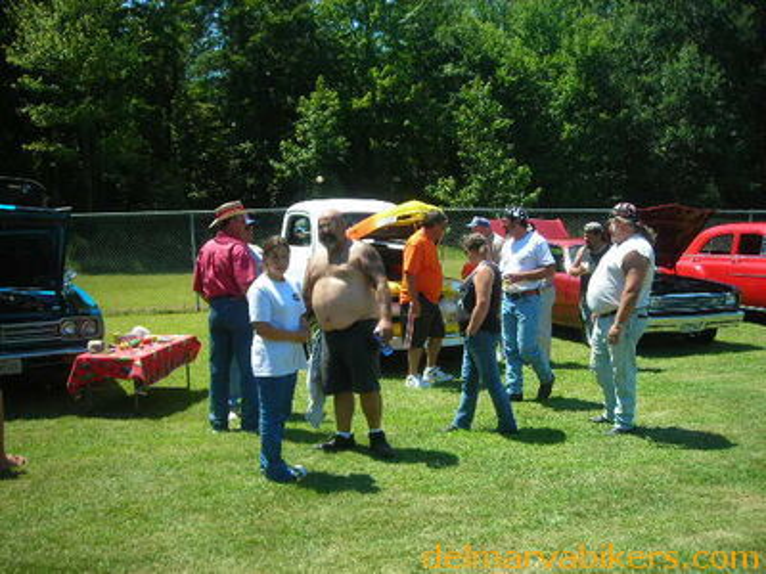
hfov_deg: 49.0
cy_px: 287
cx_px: 383
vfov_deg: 37.7
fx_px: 841
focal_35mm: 38
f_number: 3.2
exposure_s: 1/324
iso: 50
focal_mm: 6.3
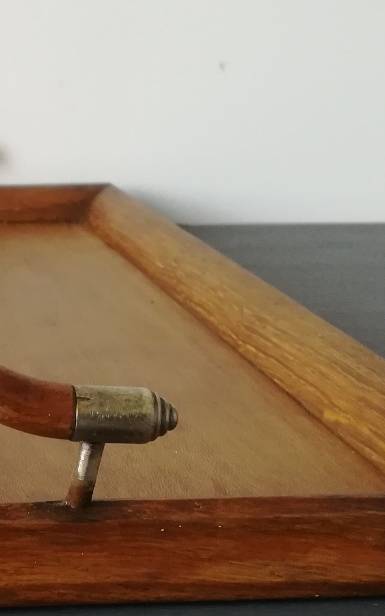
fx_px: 1209
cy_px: 396
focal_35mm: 72
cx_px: -109
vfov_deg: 28.5
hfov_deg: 17.1
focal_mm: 3.83
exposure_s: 1/33.3
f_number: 2.2
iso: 200
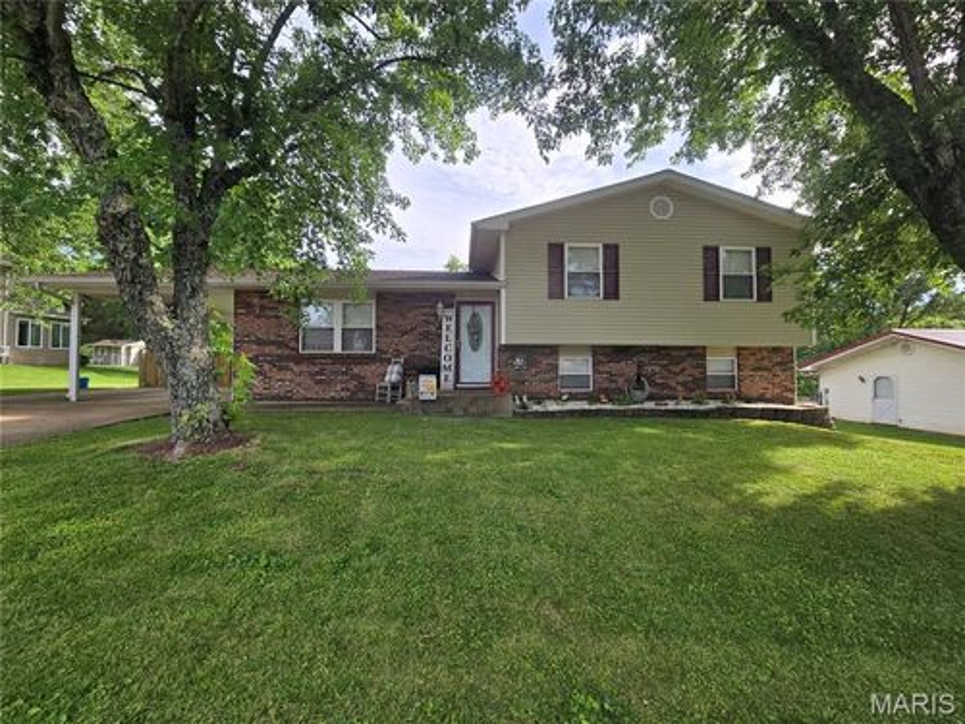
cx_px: 482
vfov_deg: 89.9
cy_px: 362
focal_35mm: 13
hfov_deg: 106.2
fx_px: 362
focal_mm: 2.2
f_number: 2.2
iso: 50
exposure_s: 1/730
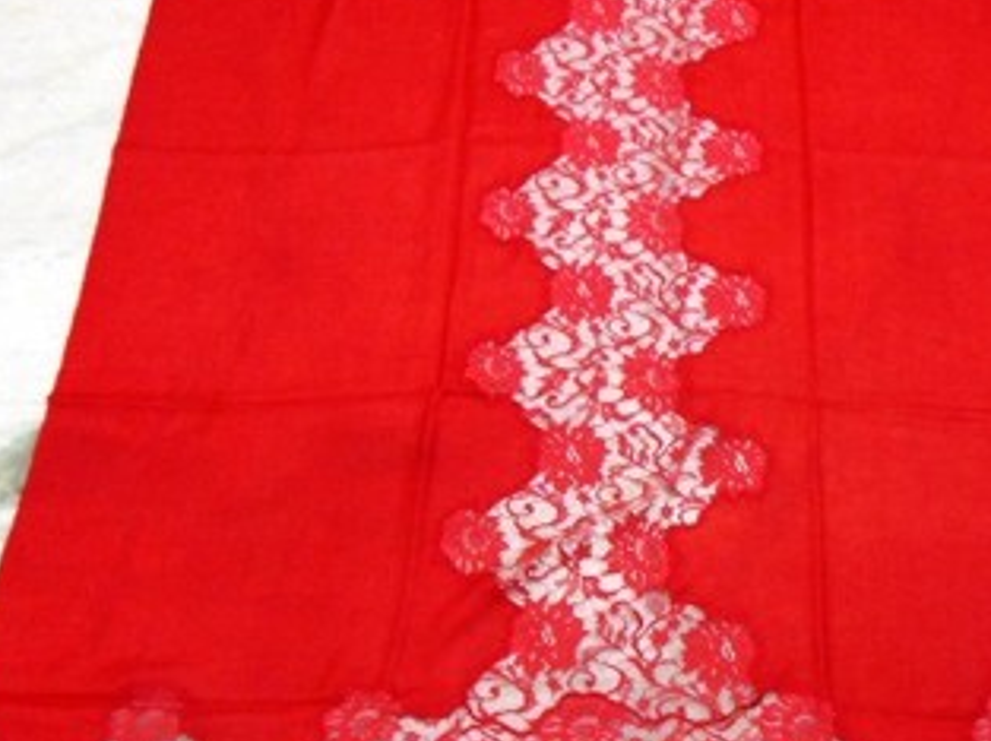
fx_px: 1144
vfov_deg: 35.2
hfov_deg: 46.6
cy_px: 546
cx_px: 598
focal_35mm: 40
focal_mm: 4.5
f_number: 3.2
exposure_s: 1/13
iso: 400
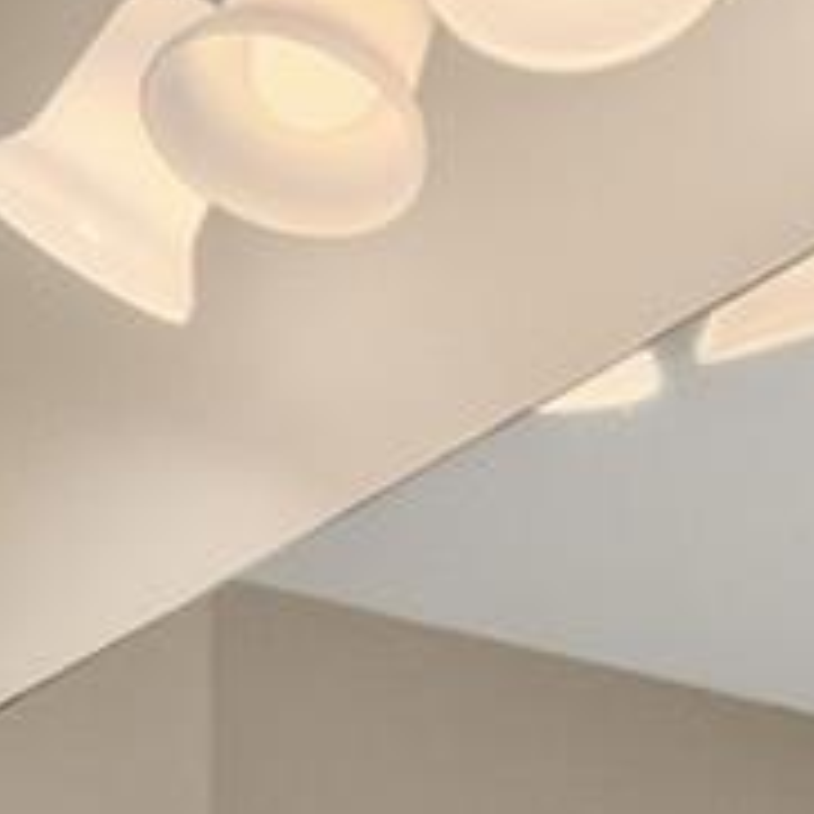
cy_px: 2102
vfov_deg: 10.2
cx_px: -585
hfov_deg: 11.4
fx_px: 3831
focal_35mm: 144
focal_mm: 10
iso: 1250
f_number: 8
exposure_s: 1/4
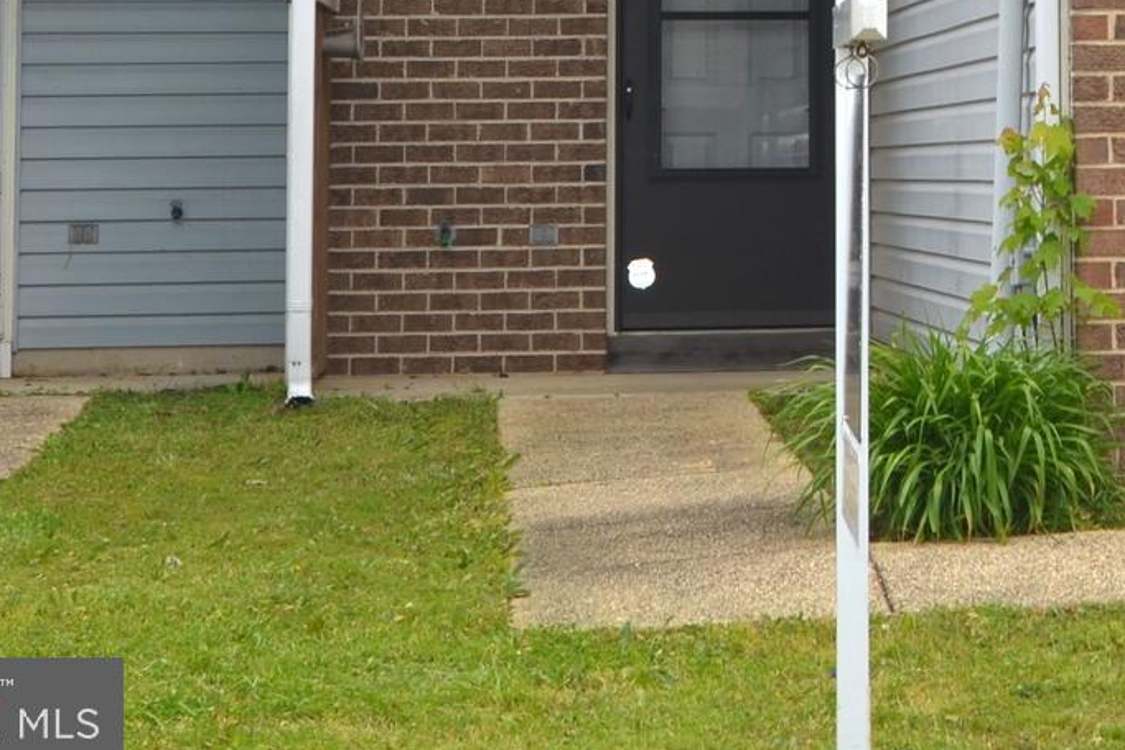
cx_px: 1445
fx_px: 3374
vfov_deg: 12.1
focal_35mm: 108
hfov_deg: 17.8
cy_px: -347
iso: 100
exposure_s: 1/250
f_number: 10
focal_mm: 24
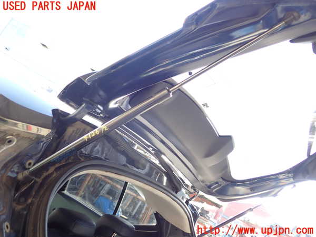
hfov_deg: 60.0
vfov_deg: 46.8
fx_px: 274
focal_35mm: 30
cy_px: 118
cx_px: 158
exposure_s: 1/80
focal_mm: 5.4
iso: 100
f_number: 2.3
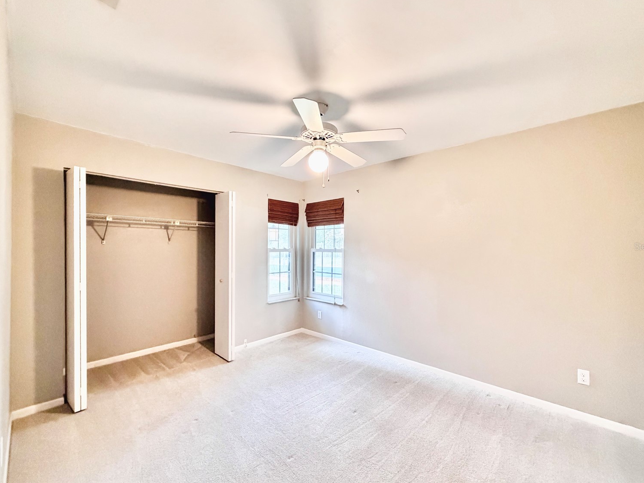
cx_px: 330
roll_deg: +0.3
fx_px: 279
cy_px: 246
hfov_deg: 98.1
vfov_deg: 81.7
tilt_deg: +0.3
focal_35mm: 15
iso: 640
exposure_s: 1/60
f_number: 2.2
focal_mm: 2.22
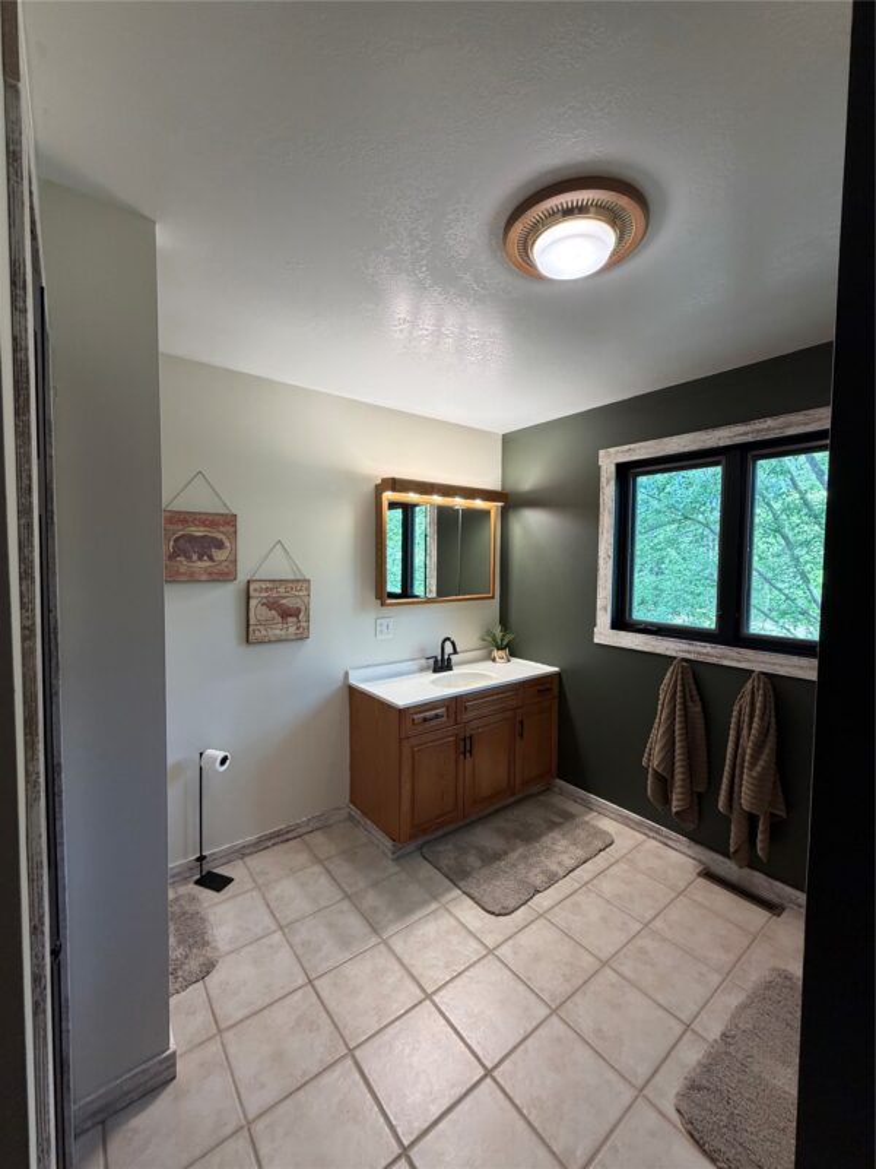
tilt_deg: -3.5
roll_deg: -1.0
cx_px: 438
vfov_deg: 102.1
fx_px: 472
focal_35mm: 14
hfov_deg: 85.7
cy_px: 584
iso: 320
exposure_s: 1/120
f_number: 2.2
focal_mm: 2.22
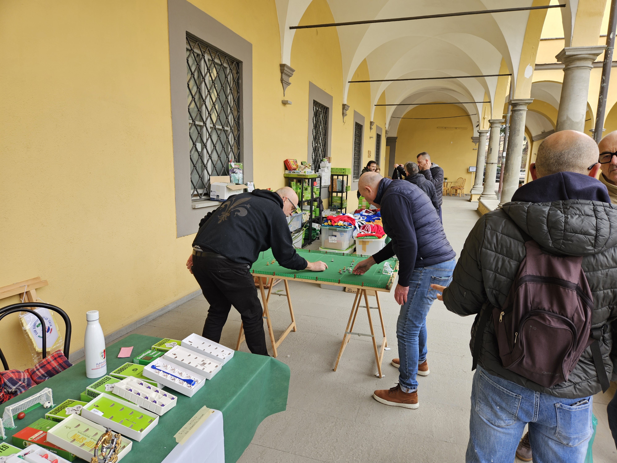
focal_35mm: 23
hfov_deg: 73.9
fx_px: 410
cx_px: 308
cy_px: 232
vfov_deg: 58.9
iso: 25
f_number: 1.8
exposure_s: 1/112
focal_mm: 5.4
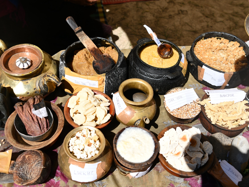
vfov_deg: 36.0
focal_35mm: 40
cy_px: 93
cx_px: 124
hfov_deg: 46.8
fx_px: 288
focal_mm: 24
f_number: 4
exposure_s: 1/1250
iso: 64
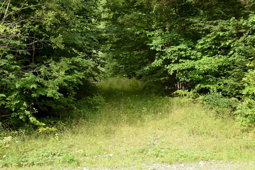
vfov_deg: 21.6
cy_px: 85
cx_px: 128
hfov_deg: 31.9
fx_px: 446
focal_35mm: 63
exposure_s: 1/250
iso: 320
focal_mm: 42
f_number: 8
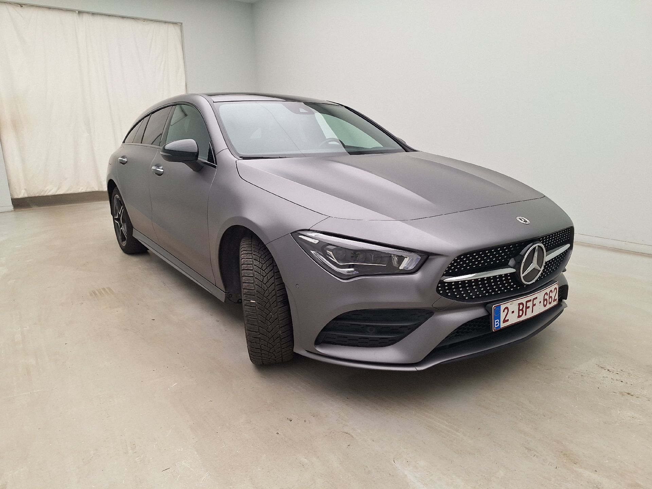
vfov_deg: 58.9
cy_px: 244
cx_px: 326
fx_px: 433
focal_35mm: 23
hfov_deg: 73.9
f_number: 1.8
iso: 50
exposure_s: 1/100
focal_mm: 5.54
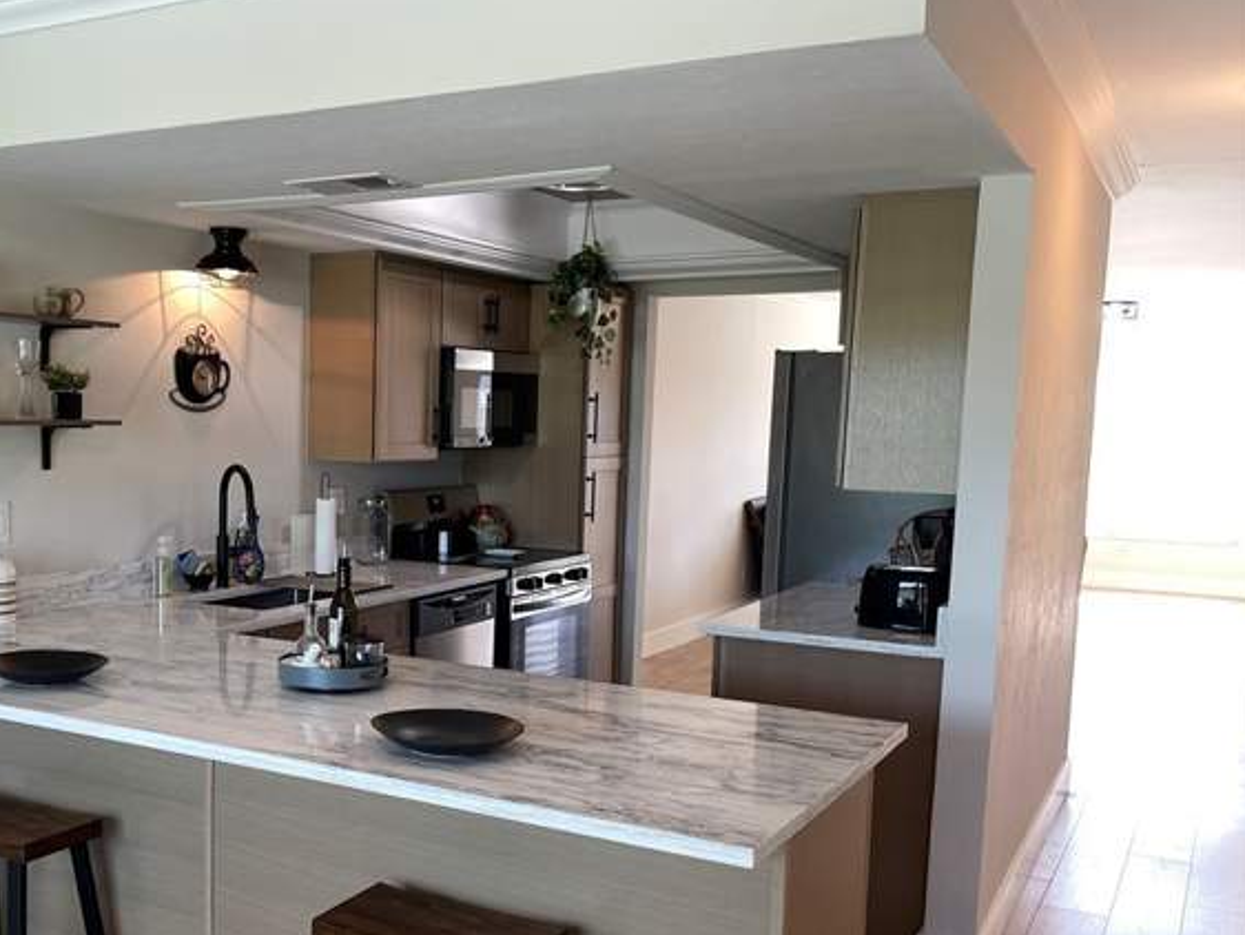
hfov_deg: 48.8
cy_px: 580
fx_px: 1331
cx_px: 370
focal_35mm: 37
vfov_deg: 38.5
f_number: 1.6
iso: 80
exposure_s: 1/120
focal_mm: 4.2
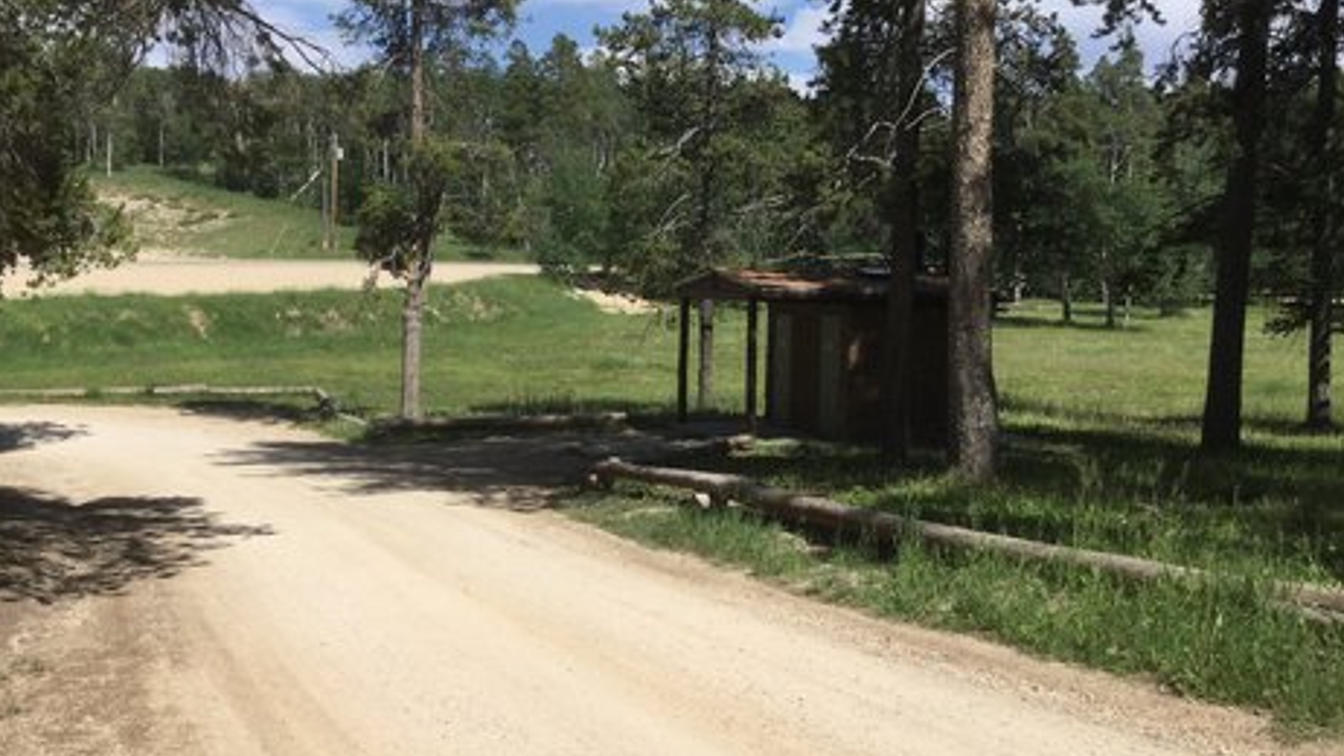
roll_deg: -2.5
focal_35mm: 39
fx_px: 1390
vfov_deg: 30.4
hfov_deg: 51.6
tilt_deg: -4.6
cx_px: 630
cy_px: 369
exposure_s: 1/1733
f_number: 2.4
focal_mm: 3.3
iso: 25
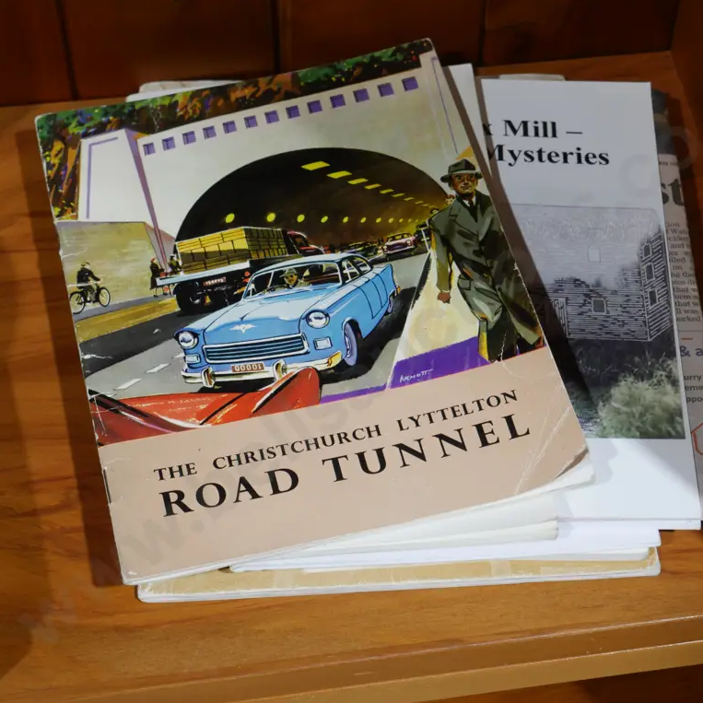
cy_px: 352
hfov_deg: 22.7
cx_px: 404
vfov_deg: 22.8
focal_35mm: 76
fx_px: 1746
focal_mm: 32
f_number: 5.4
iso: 1000
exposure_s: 1/80
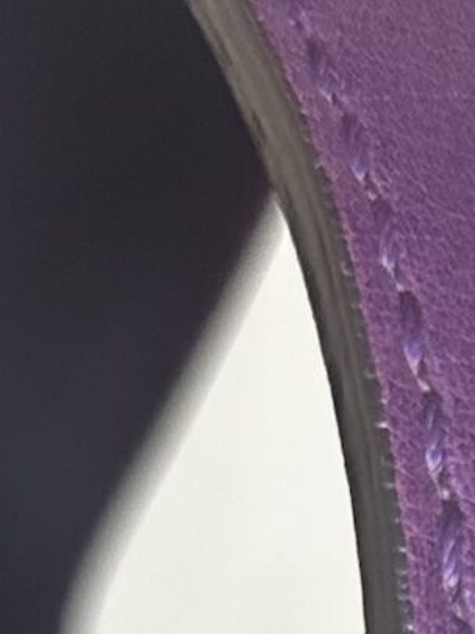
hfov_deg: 8.9
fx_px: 3004
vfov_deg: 10.0
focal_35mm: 164
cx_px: 625
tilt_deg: -19.6
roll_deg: +0.7
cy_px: 1701
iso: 200
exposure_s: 1/60
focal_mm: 5.7
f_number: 1.5
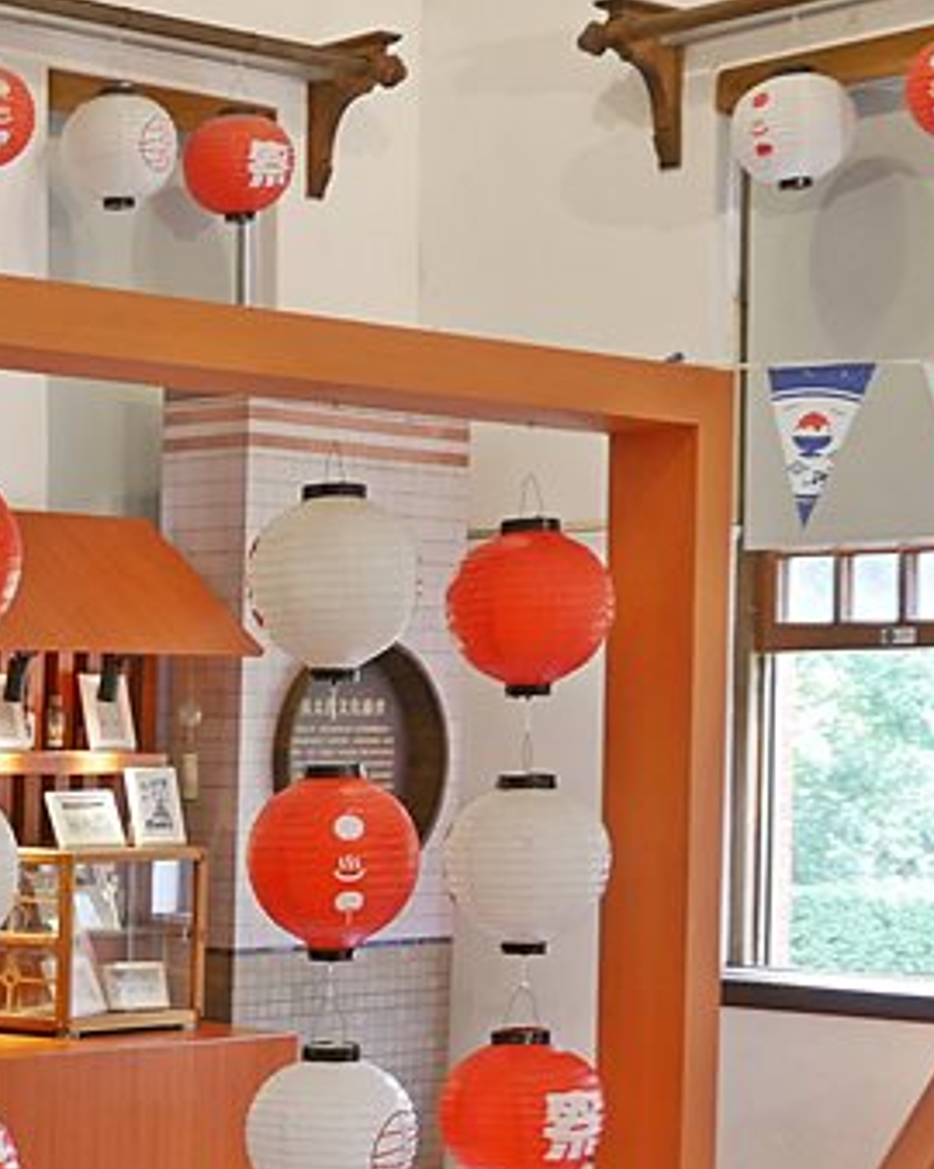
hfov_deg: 17.7
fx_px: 2801
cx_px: -284
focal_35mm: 81
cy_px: 1043
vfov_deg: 23.0
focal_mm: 14
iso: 500
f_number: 3.5
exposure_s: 1/60
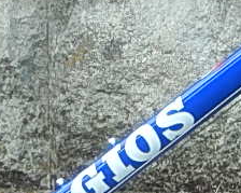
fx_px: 5825
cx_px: 4
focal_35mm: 817
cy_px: 132
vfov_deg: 1.9
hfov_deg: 2.4
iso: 125
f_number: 5.5
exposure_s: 1/30
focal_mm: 21
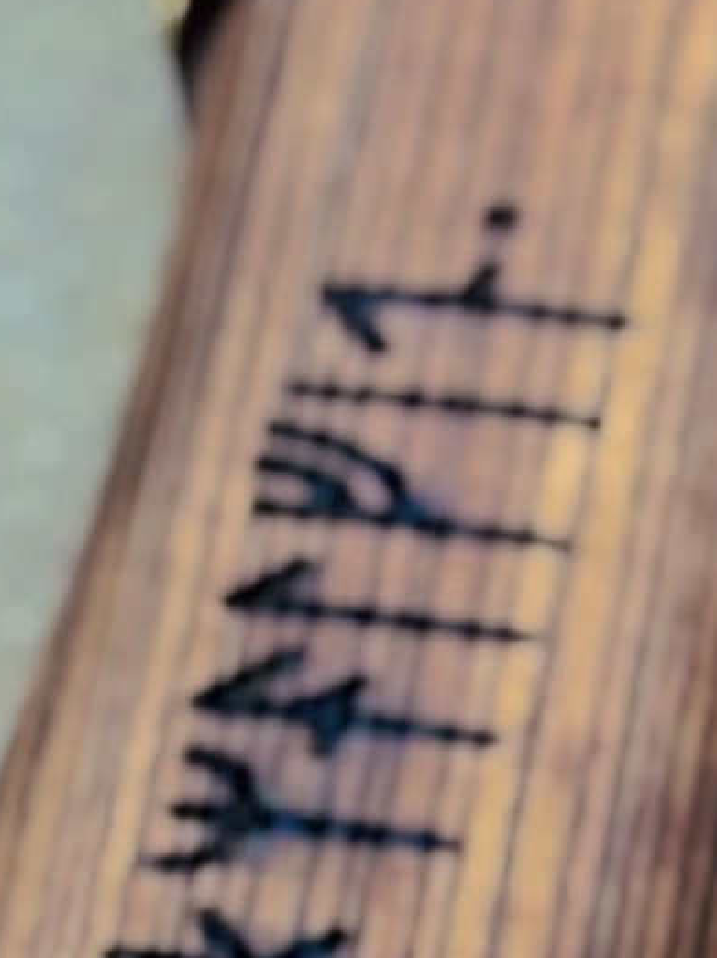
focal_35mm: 371
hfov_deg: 4.0
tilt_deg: -52.9
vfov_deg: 5.3
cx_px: 757
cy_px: 1063
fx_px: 10254
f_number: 1.78
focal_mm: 6.76
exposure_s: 1/121
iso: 80
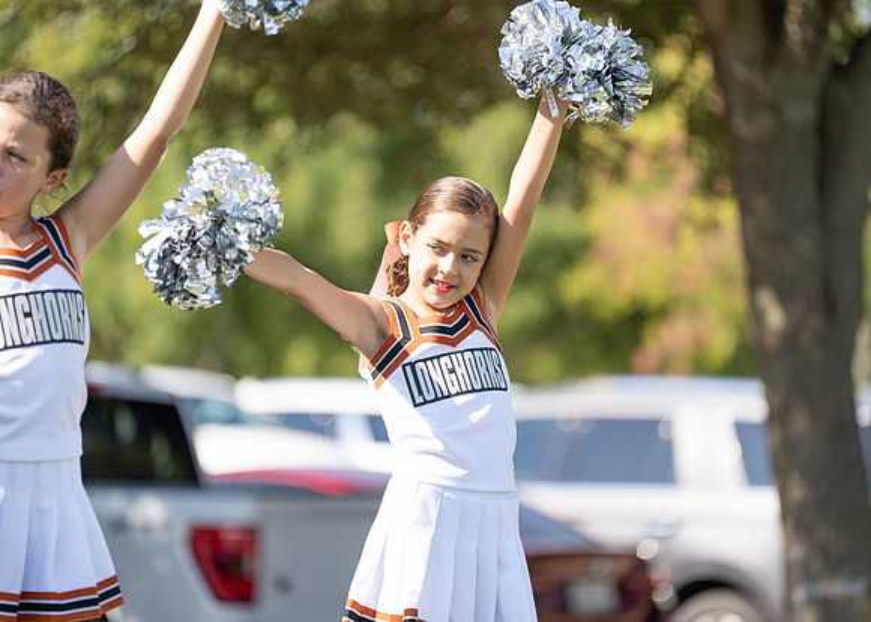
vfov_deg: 6.8
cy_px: 311
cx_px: 436
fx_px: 5249
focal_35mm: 212
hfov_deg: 9.5
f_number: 2.8
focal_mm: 200
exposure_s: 1/1000
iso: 160
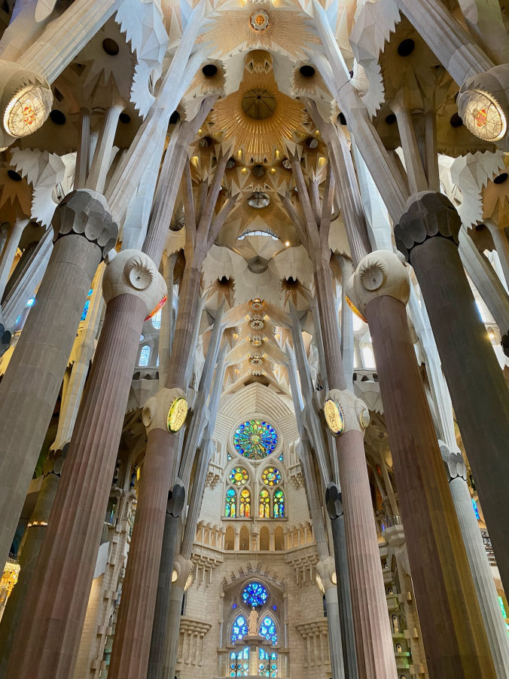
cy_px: 340
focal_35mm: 26
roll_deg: -0.5
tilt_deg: +40.1
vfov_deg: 67.3
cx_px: 254
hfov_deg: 53.1
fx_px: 510
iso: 160
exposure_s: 1/50
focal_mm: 4.25
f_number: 1.8
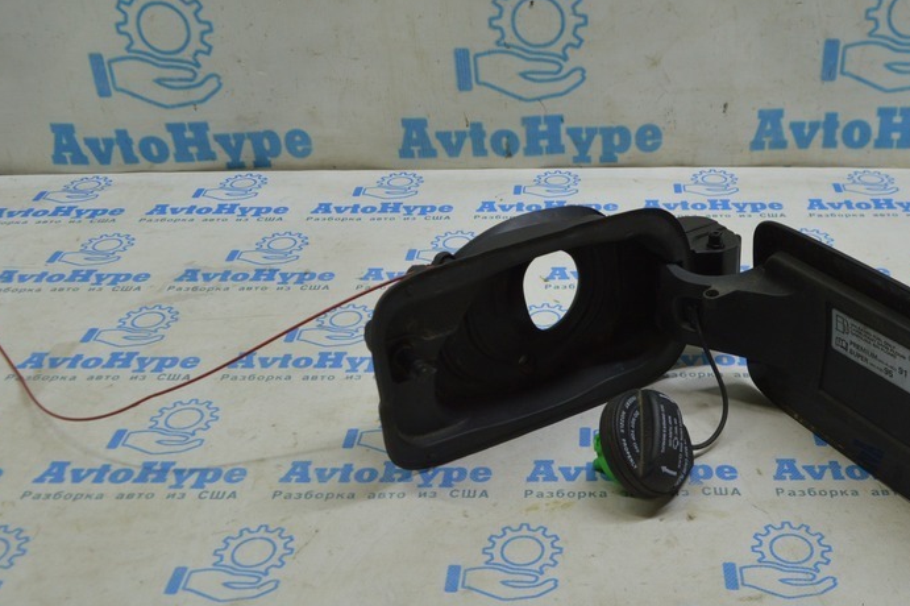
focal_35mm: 40
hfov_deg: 47.8
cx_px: 593
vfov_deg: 33.3
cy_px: 339
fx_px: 1011
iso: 400
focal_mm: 18
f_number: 5.6
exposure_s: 1/40
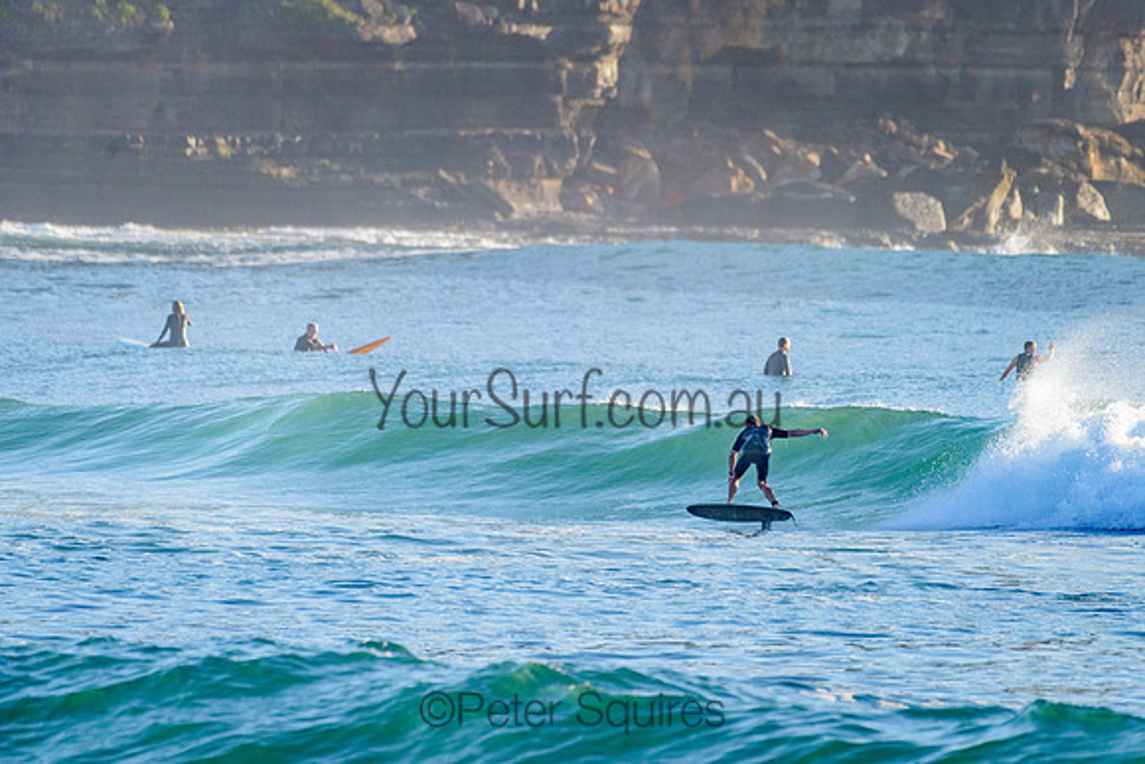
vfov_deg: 2.2
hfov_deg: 3.4
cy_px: 306
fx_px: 19493
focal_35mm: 613
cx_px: 674
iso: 360
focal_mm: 500
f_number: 5.6
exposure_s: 1/2000
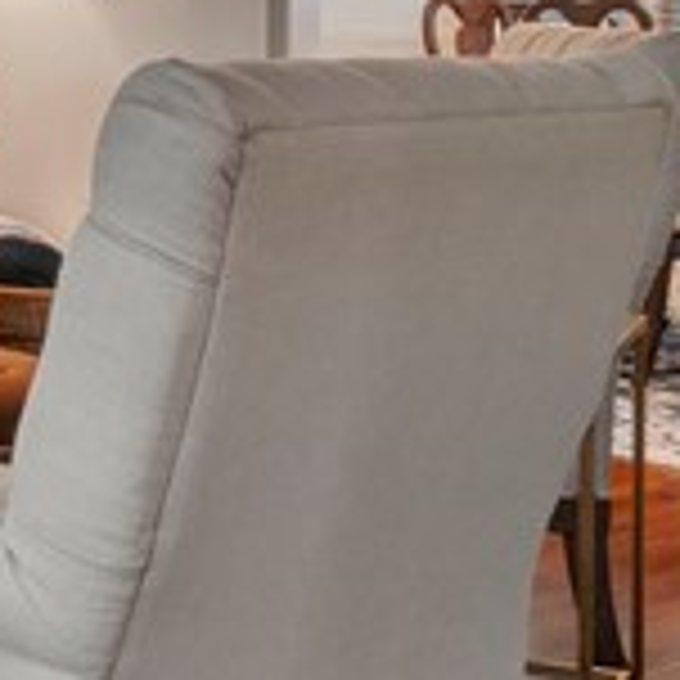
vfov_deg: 17.3
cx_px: -243
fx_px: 2178
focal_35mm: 98
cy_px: -18
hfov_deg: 16.6
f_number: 7.1
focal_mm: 16
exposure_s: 1/2.5
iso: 100
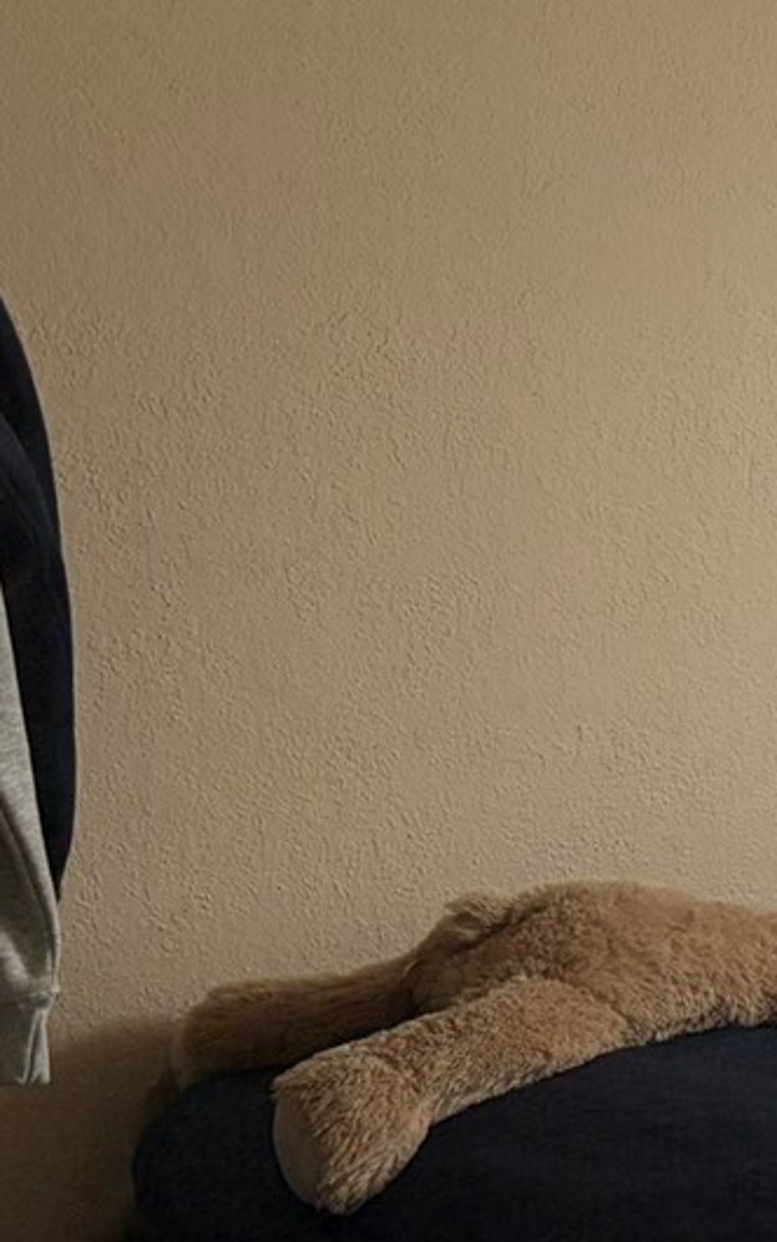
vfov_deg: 24.8
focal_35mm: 83
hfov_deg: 12.8
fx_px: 2811
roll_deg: -0.3
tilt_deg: -0.8
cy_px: 451
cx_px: 1753
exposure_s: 1/137
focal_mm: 5.96
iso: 125
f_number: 1.6
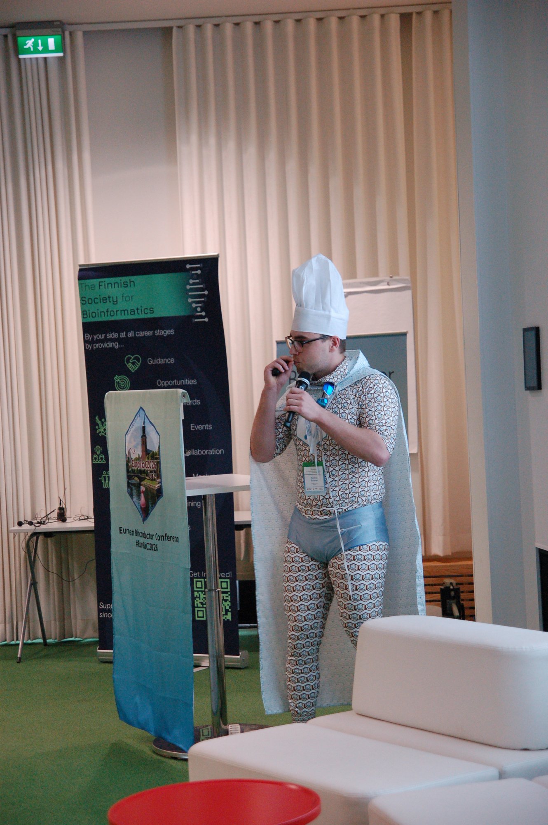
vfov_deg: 27.0
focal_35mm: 75
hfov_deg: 18.2
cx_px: 274
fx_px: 1715
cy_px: 412
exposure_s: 1/125
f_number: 3.5
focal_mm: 50
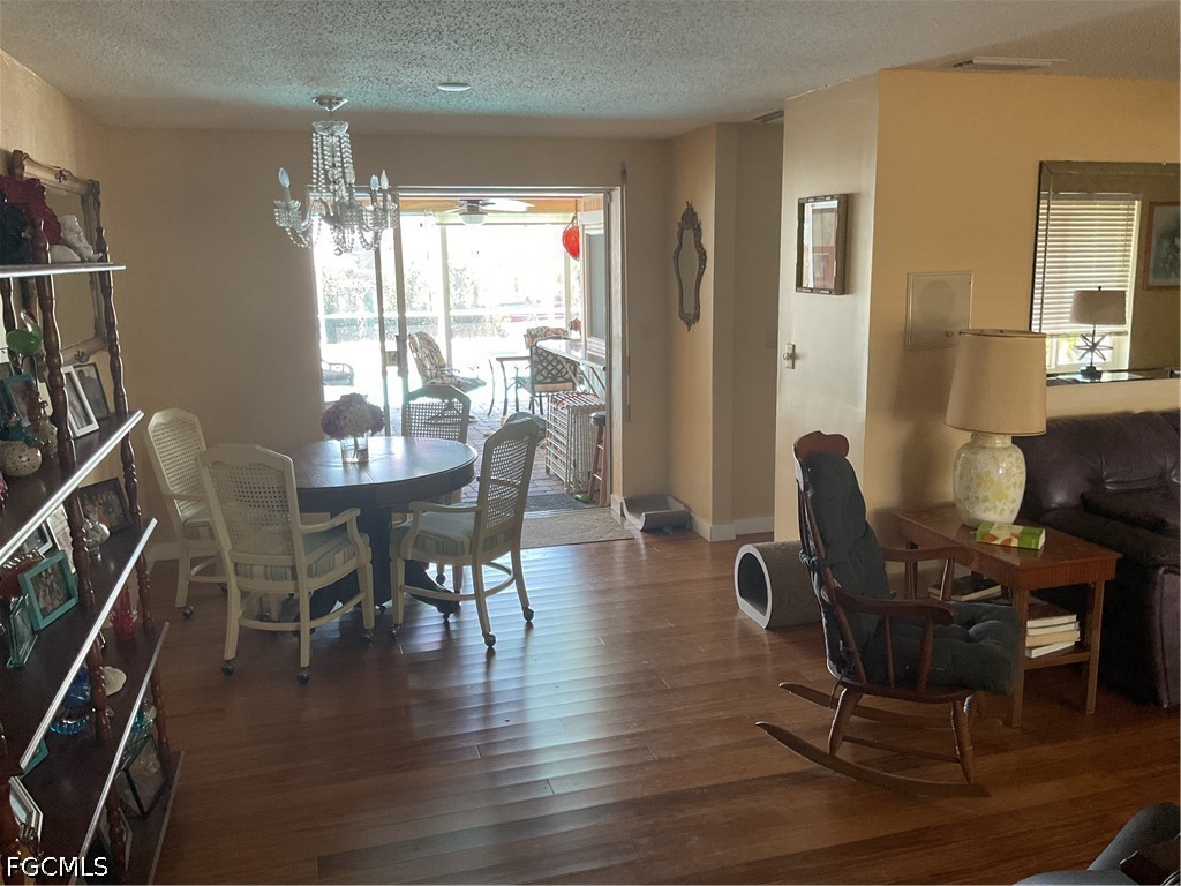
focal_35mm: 29
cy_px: 443
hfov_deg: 61.7
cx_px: 590
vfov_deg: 48.2
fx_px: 989
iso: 100
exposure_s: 1/60
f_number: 1.8
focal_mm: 3
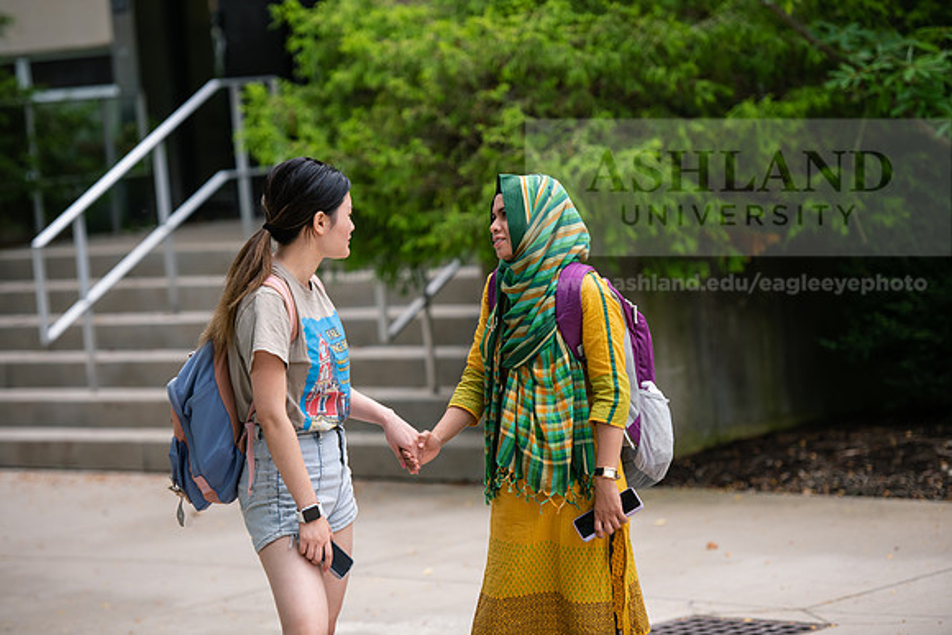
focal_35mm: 130
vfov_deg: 10.6
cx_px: 476
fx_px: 3438
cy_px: 318
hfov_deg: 15.8
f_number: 3.2
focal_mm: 130
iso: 160
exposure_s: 1/640
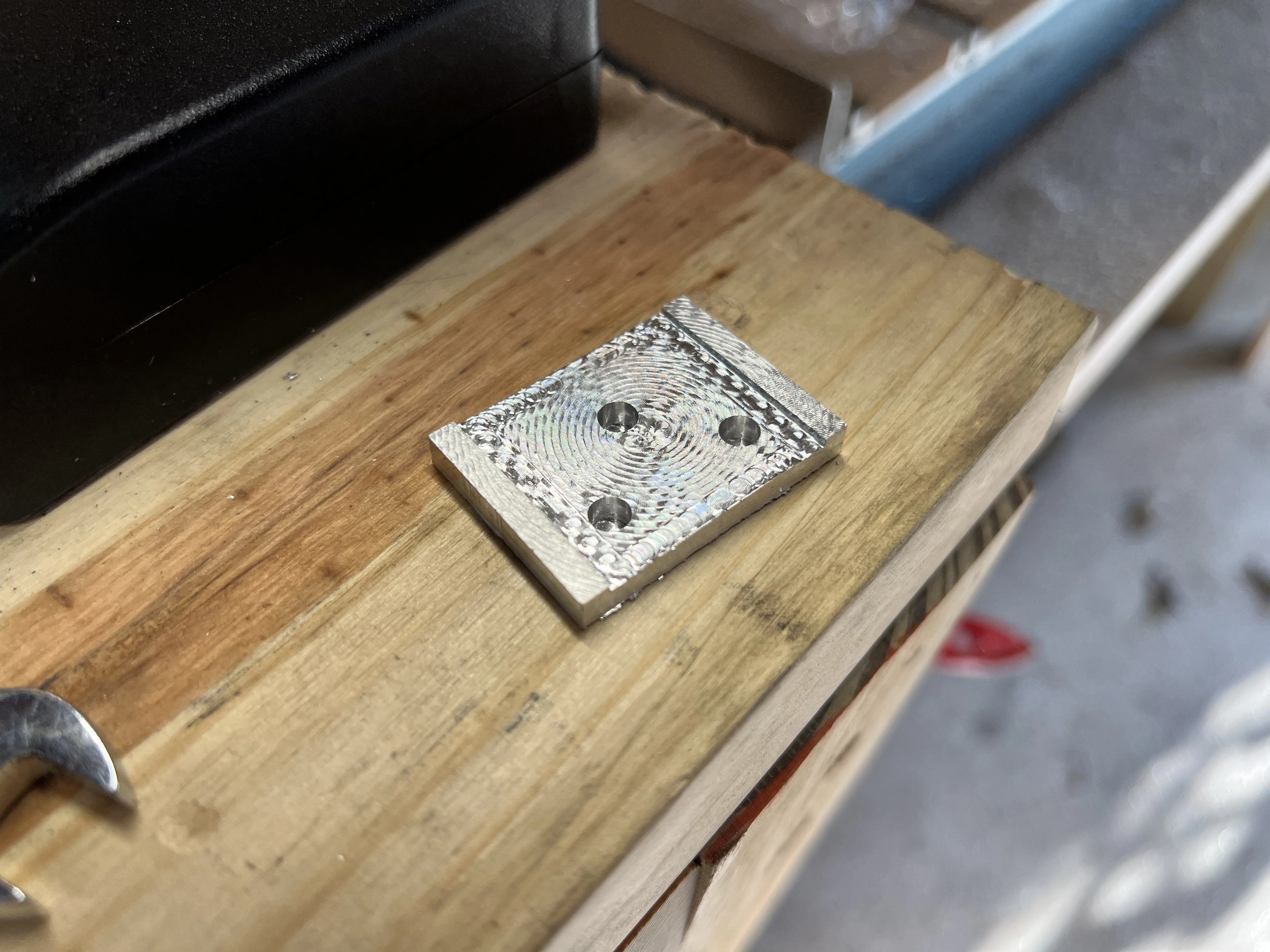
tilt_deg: -49.9
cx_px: 635
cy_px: 476
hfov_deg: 67.3
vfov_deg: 53.1
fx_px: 954
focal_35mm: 26
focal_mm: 5.7
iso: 32
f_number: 1.5
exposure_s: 1/147
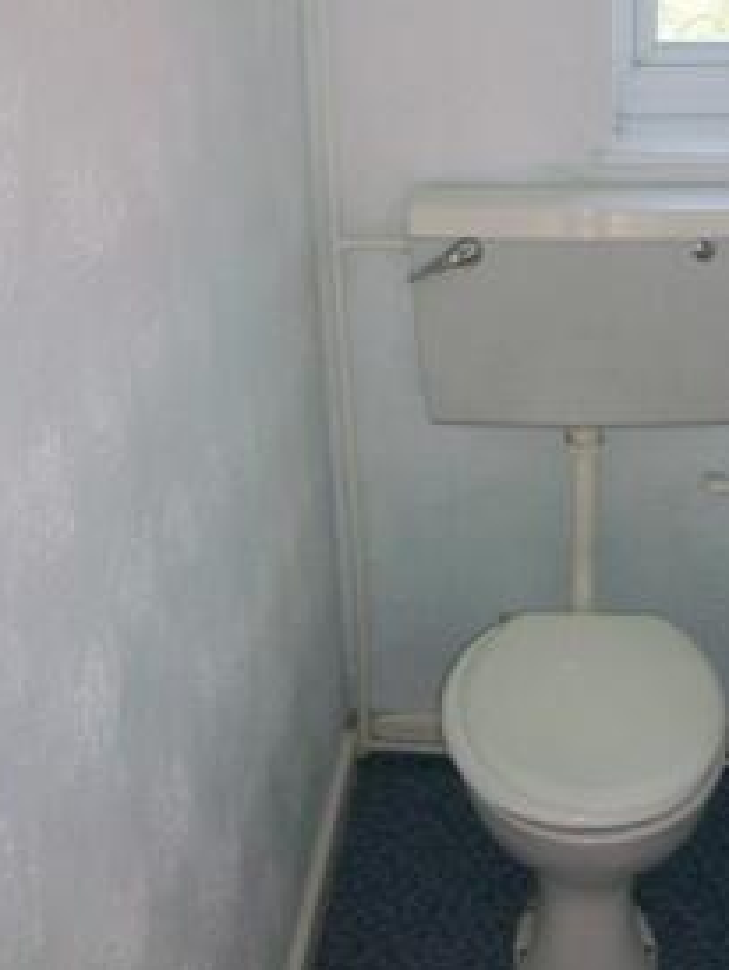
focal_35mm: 51
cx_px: 541
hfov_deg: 28.2
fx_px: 1430
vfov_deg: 37.4
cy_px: 405
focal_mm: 5.7
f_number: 2.8
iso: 120
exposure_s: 1/60
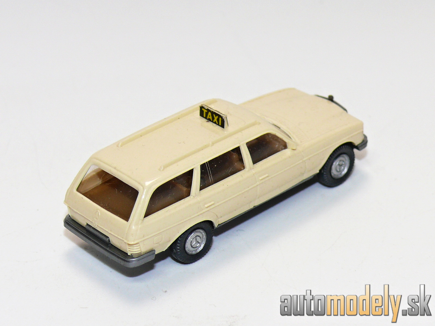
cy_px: 163
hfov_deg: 14.7
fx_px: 1684
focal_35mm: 134
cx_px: 218
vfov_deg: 11.1
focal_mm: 16
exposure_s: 1/30
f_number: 4
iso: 100
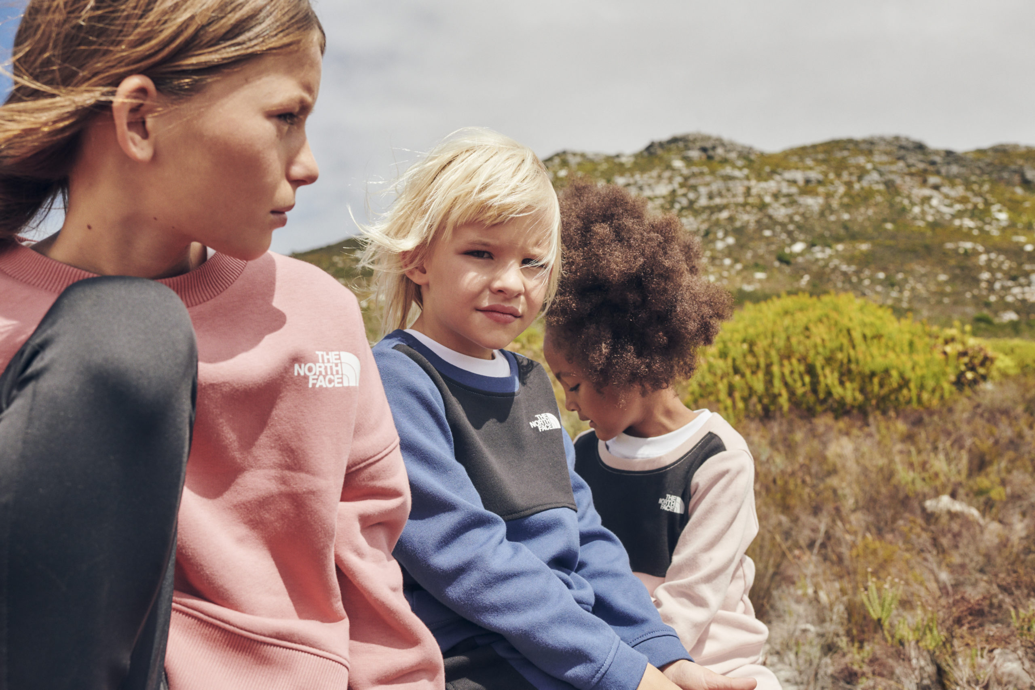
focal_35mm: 35
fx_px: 1006
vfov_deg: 37.9
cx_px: 518
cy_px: 345
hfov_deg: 54.4
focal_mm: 35
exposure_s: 1/3200
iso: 640
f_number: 7.1
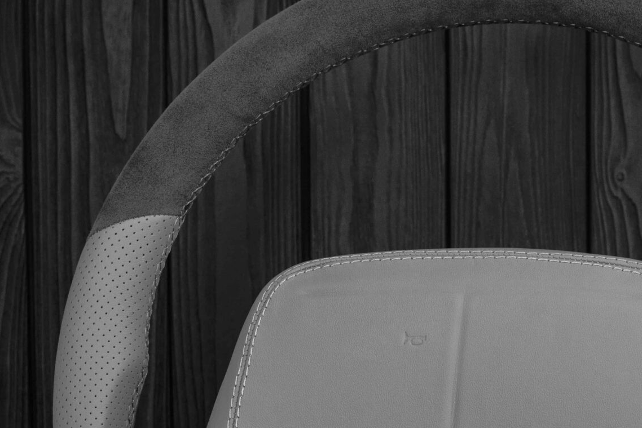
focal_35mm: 118
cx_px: 461
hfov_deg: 17.3
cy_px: 378
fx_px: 2107
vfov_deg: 11.5
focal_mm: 35
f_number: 6.3
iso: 500
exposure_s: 1/125
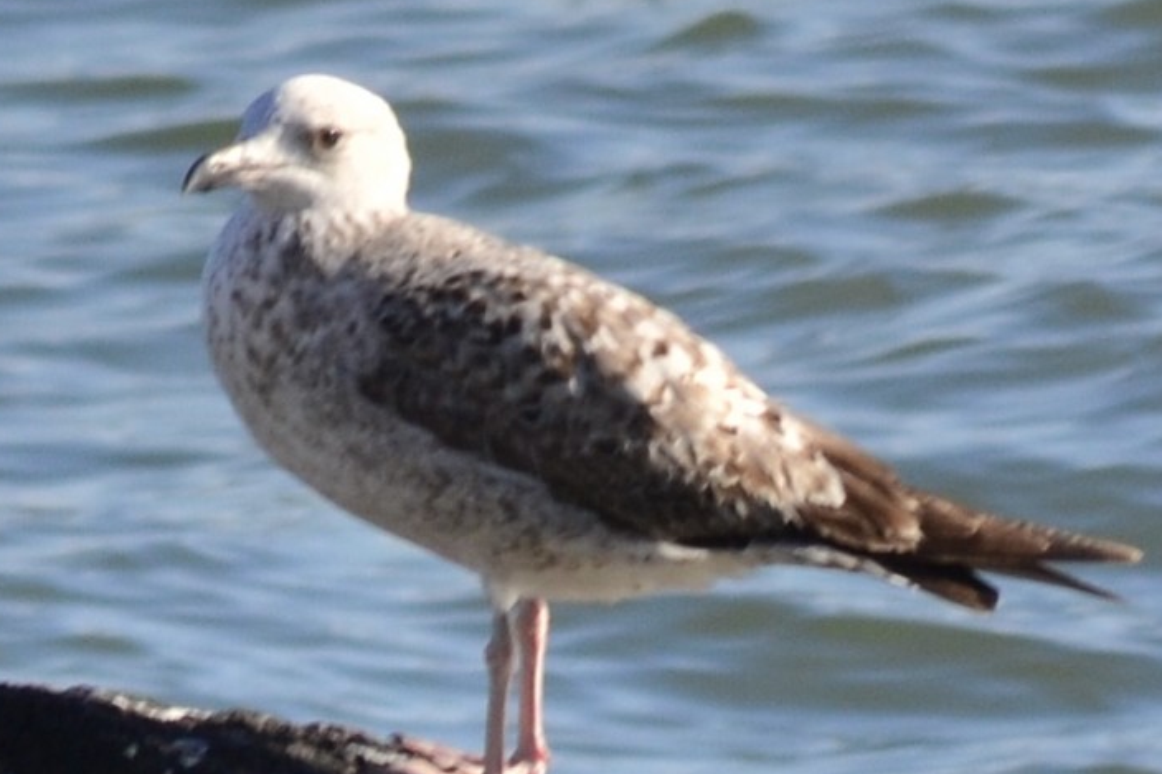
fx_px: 21652
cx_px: 527
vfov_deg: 2.0
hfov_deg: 3.1
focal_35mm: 671
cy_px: 454
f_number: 9
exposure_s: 1/320
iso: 160
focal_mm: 300
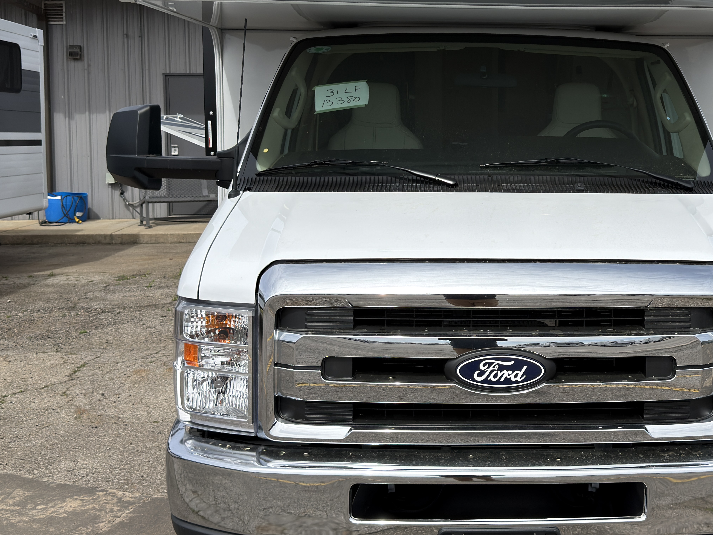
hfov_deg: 39.1
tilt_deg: -2.6
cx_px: 491
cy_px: 187
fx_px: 989
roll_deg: +0.8
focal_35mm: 48
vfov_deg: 30.1
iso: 64
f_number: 1.78
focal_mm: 6.76
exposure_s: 1/5348
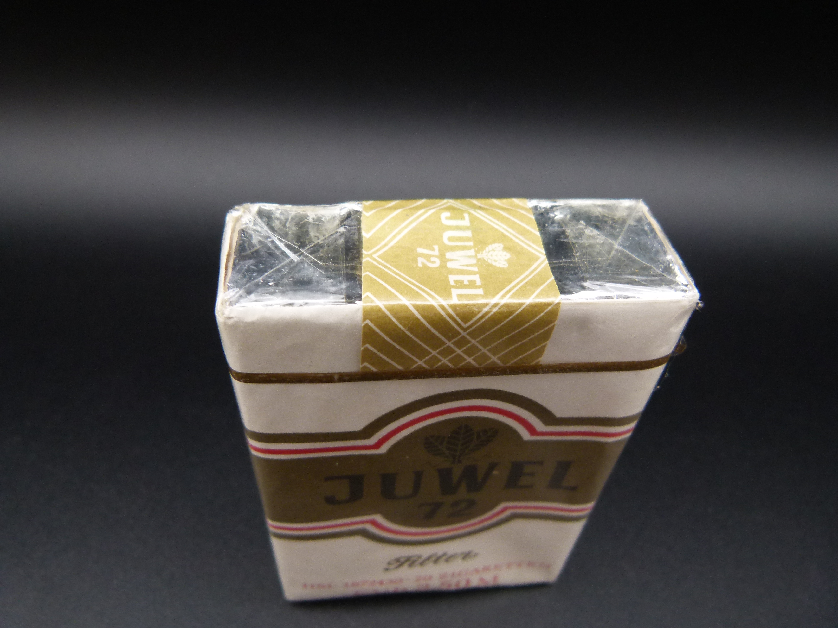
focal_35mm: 25
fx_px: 605
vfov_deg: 54.9
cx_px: 419
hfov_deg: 69.4
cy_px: 314
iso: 160
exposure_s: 1/60
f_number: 2.8
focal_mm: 4.5
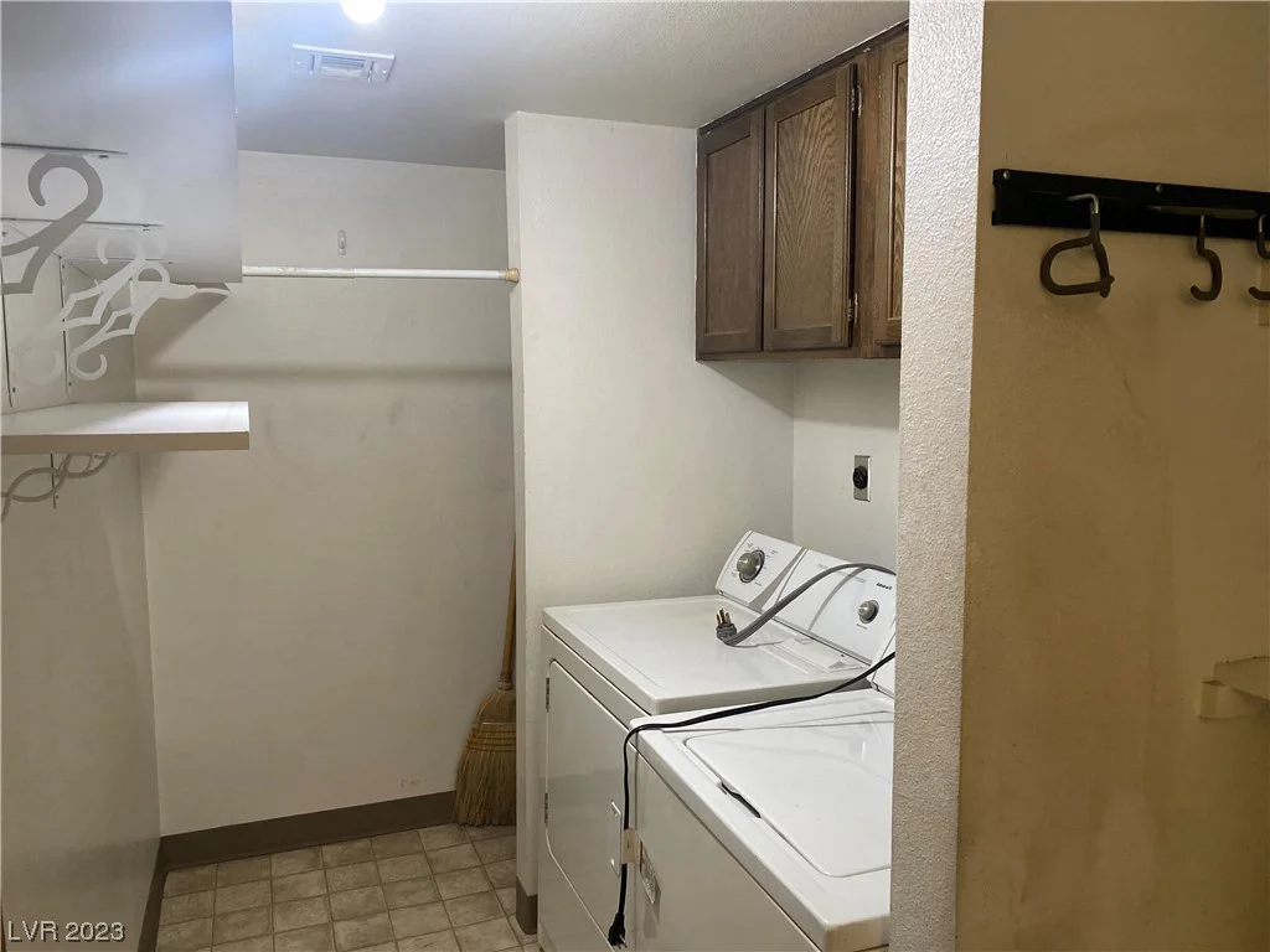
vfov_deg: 53.1
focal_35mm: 26
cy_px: 476
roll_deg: +0.1
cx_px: 635
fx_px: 954
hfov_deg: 67.3
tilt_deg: -6.4
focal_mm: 4.25
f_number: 1.8
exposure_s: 1/60
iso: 320
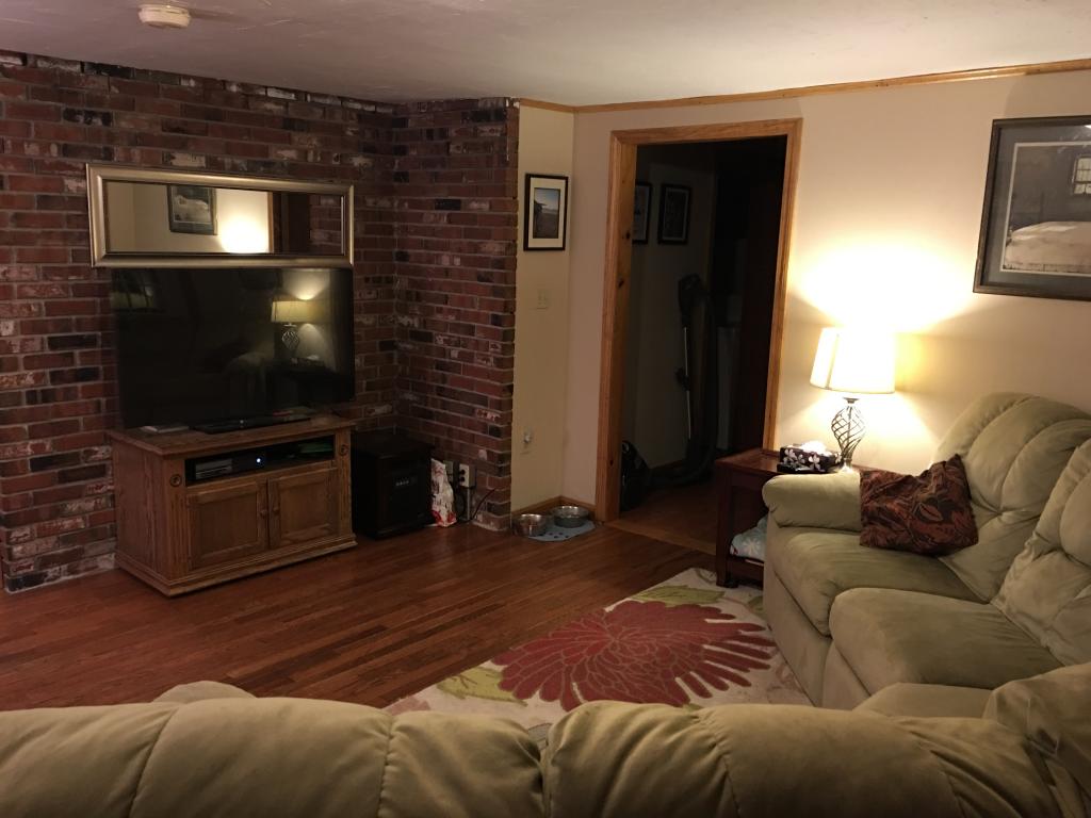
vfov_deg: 48.2
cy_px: 409
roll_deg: -1.6
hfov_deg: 61.7
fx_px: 914
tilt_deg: -9.9
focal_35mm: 29
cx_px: 546
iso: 64
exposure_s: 1/4
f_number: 2.2
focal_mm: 4.15
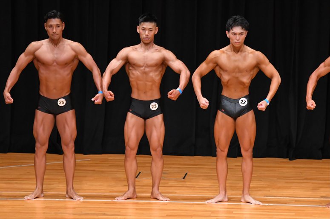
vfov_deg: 5.1
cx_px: 165
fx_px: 2474
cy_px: 110
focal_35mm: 270
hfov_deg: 7.6
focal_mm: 180
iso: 4000
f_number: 5.6
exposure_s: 1/400
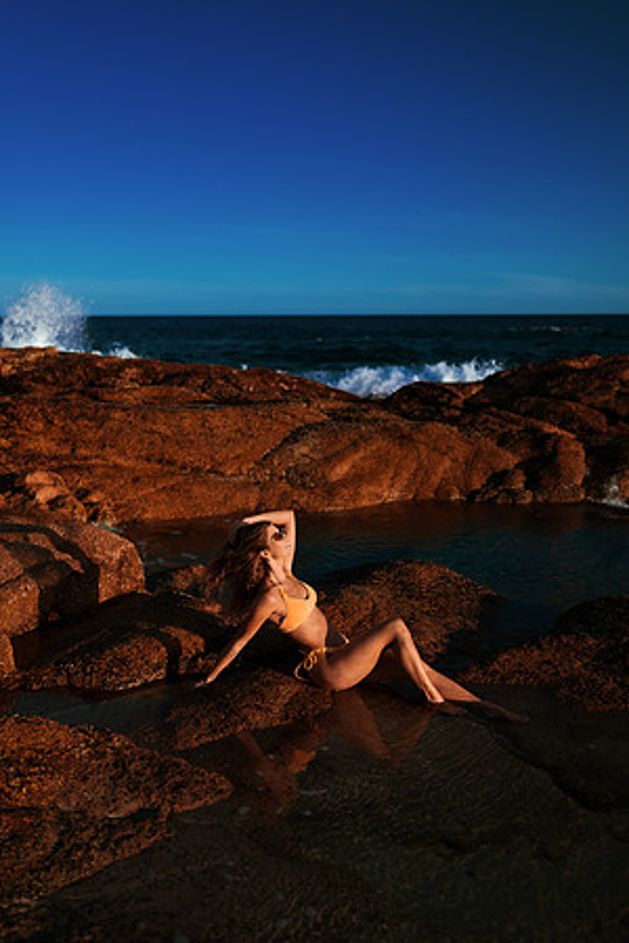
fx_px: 917
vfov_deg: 54.4
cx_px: 314
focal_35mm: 35
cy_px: 472
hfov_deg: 37.9
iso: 50
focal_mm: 35
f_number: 1.8
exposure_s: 1/2500
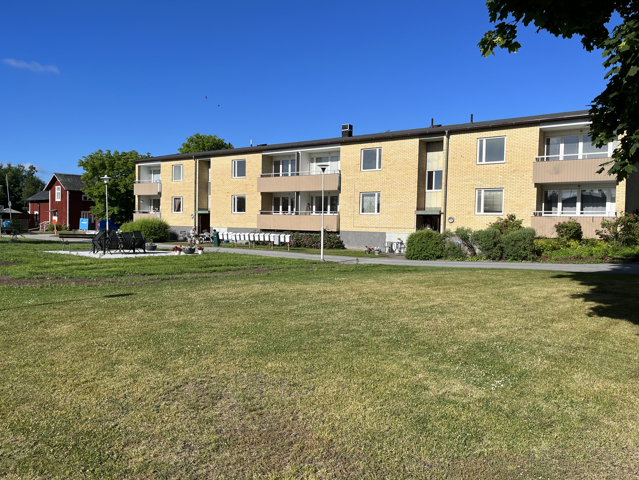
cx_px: 320
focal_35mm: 26
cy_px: 240
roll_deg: -0.7
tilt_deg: -1.6
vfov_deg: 53.1
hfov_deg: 67.3
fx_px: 480
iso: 50
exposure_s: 1/4310
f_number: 1.6
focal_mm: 5.1
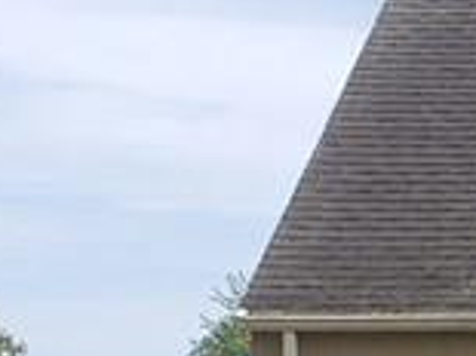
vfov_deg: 8.3
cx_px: 1010
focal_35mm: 172
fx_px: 2363
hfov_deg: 10.4
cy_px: 635
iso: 50
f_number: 2.4
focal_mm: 4.3
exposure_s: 1/919
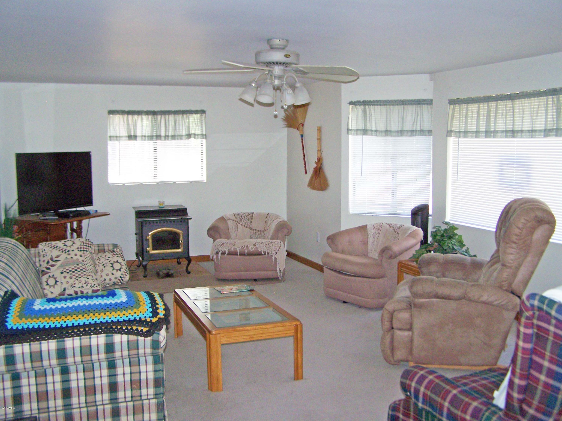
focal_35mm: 38
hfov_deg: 49.0
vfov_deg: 37.7
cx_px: 281
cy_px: 210
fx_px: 617
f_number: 2.8
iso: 160
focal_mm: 6.3
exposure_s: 1/60
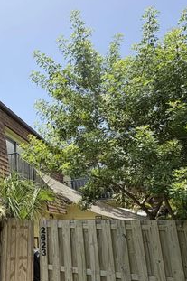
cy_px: 169
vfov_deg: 61.4
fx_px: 234
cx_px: -2
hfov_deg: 38.5
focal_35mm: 30
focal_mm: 2.22
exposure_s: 1/770
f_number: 2.2
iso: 40
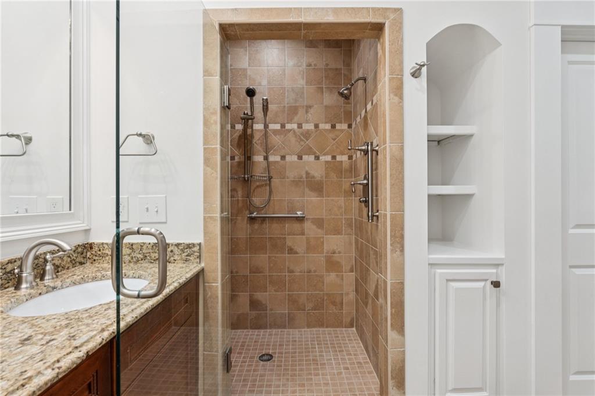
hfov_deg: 96.8
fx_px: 264
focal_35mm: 16
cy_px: 198
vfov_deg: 73.7
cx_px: 298
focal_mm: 16
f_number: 8
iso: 400
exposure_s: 1/20
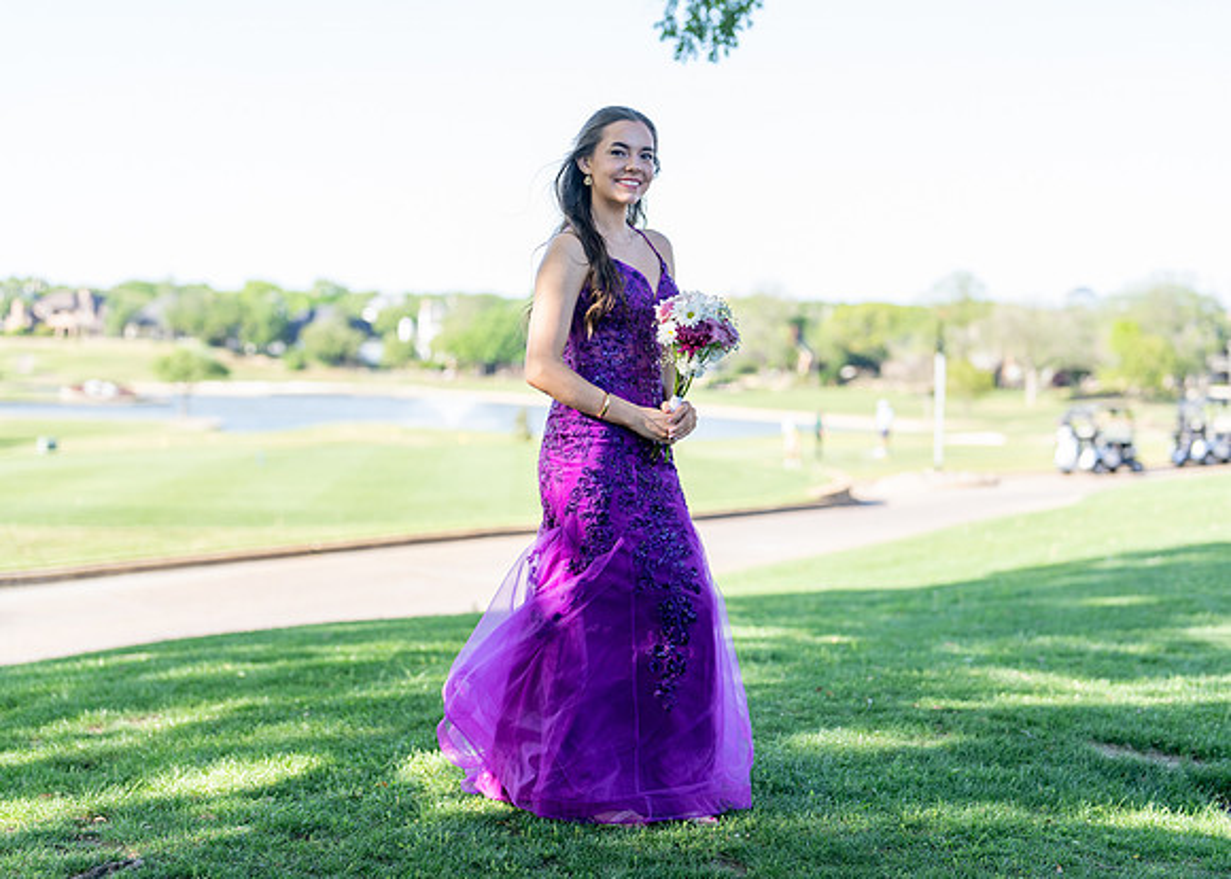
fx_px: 1873
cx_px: 656
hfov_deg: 36.4
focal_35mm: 54
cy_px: 444
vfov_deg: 26.4
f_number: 1.8
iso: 160
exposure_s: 1/1000
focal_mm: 50
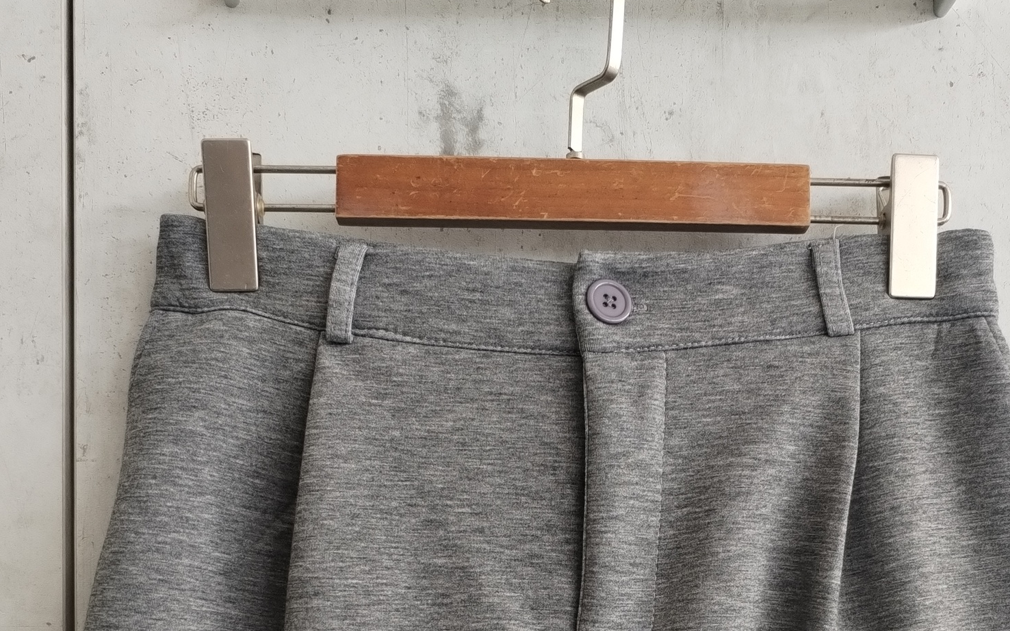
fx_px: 1376
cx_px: 578
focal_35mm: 50
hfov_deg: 40.2
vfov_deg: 24.5
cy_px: 643
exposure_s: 1/100
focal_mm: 4.75
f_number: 1.8
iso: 224
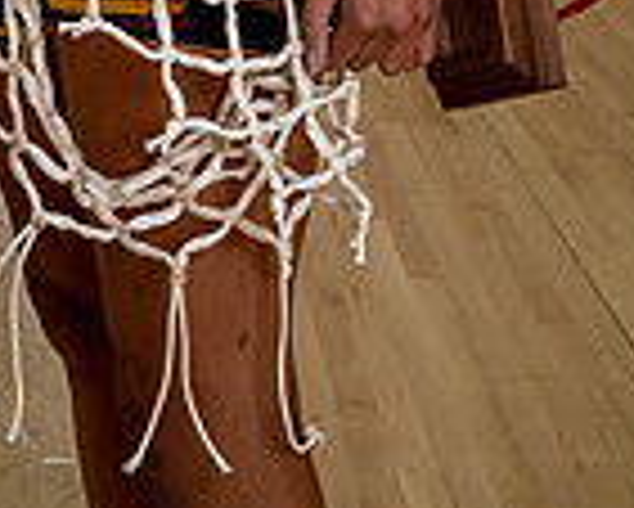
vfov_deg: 13.0
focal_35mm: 105
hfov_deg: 18.0
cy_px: -463
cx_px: 76
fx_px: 1972
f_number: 6.3
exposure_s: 1/250
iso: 250
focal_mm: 35
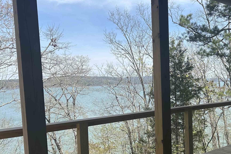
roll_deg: +1.7
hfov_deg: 47.7
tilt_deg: -3.3
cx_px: 173
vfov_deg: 34.0
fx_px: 250
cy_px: 97
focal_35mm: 39
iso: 80
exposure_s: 1/3472
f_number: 1.78
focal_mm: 6.86
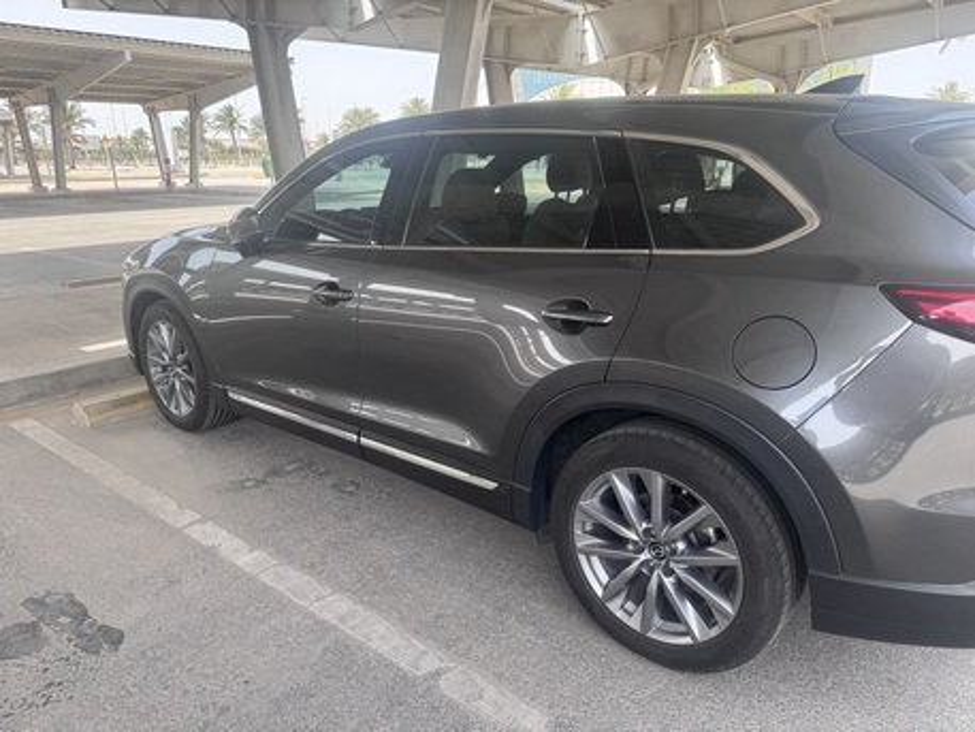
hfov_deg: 71.6
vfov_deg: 56.8
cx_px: 488
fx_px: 676
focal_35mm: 24
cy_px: 366
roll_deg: -0.1
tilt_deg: -16.6
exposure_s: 1/425
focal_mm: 6.76
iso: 80
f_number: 1.78
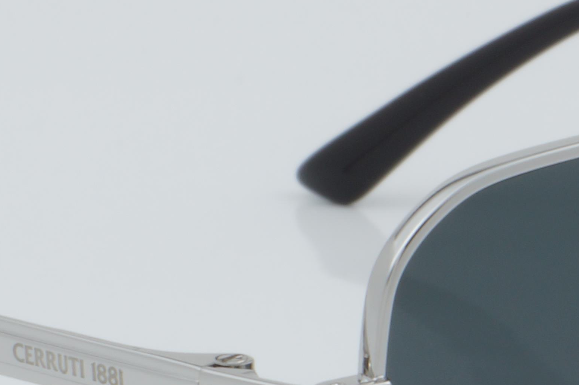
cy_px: 384
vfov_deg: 4.7
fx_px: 4663
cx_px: 514
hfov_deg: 7.1
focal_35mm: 290
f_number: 32
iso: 100
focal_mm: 50
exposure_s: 1/3
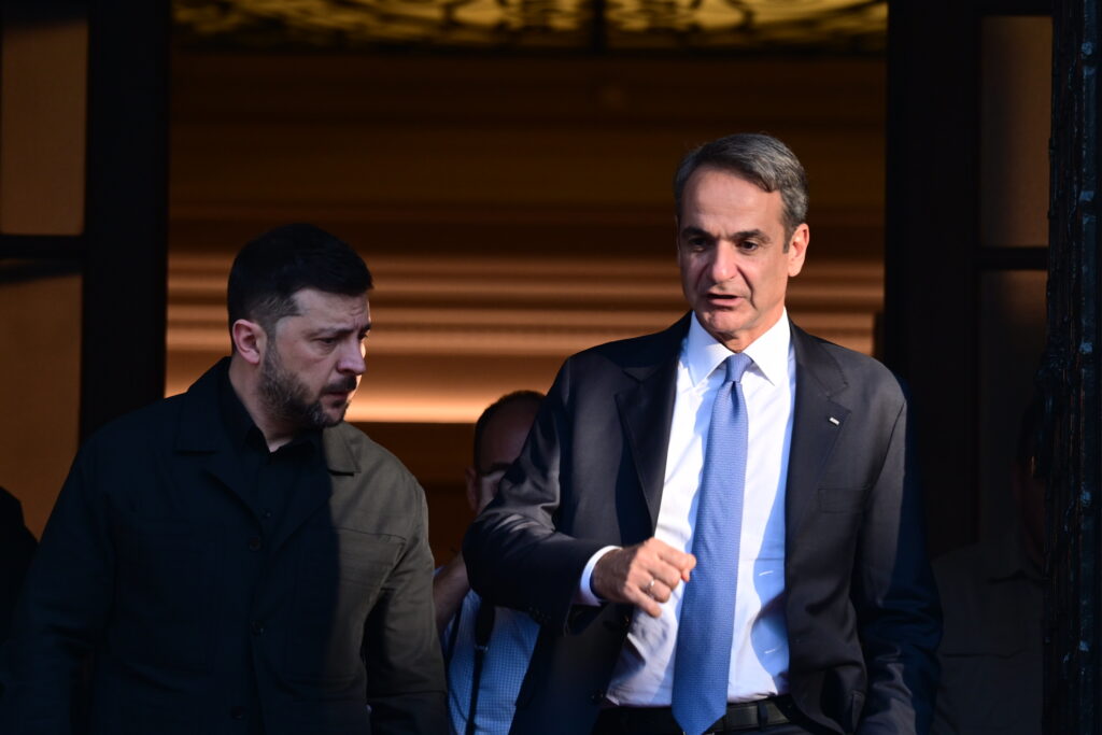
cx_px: 551
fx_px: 4898
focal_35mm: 160
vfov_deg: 8.6
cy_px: 368
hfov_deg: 12.8
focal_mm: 160
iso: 500
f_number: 4.5
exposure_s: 1/400
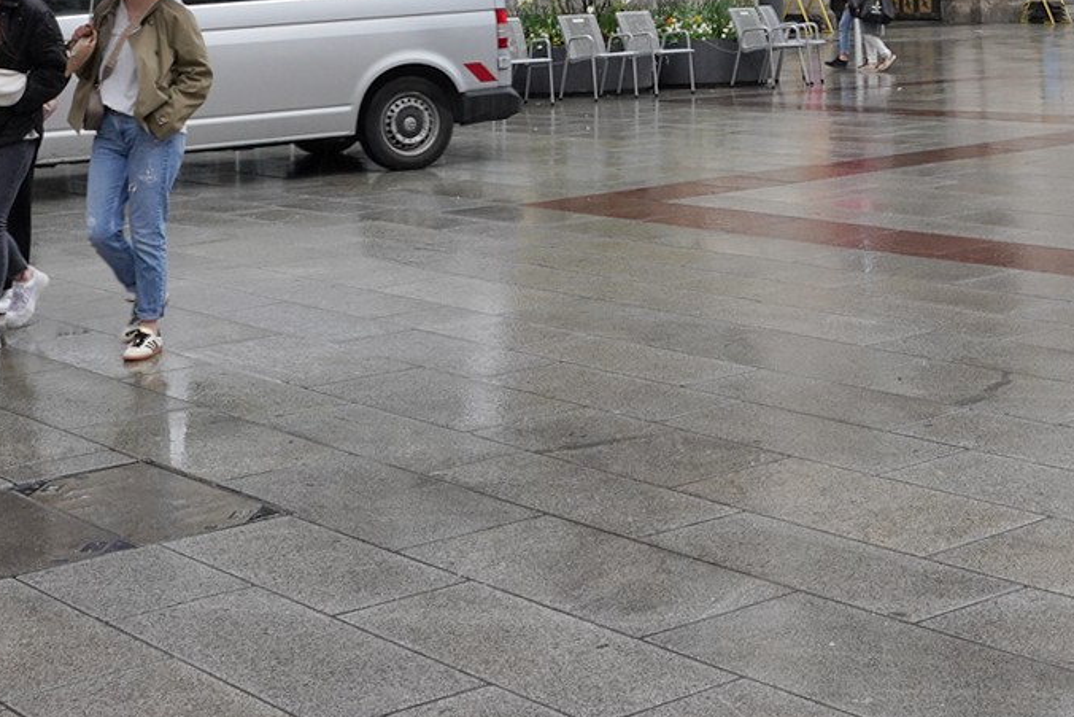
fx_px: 2118
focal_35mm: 71
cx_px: 666
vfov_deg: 18.0
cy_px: -197
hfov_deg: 28.4
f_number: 16
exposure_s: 1/100
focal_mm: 24
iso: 800
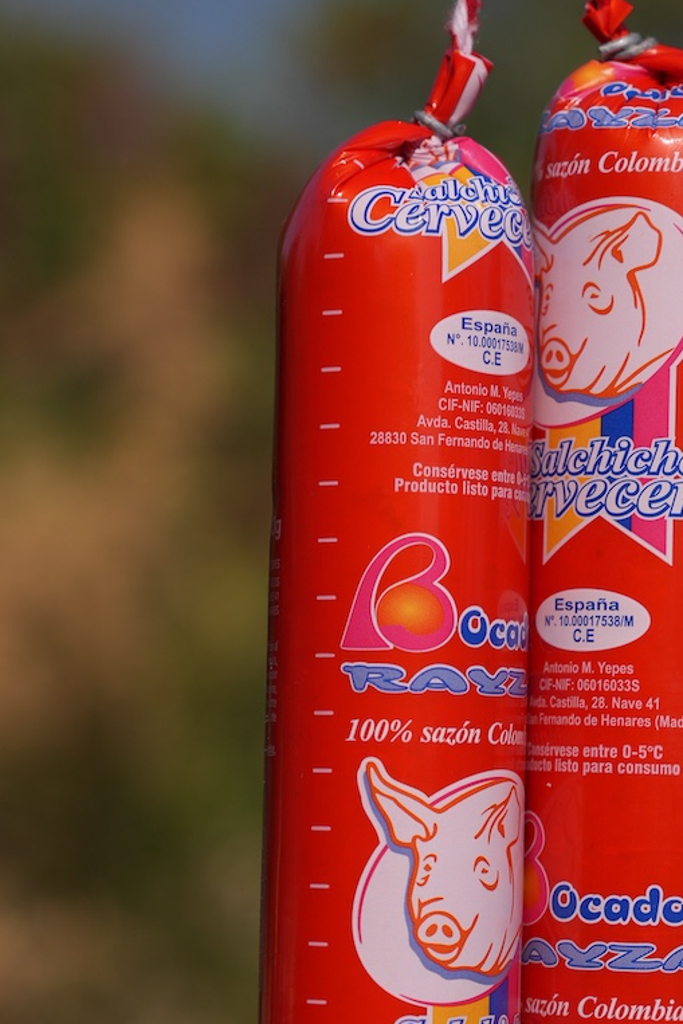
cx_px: 535
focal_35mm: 130
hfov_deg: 10.5
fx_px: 3692
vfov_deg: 15.8
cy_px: 596
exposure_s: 1/60
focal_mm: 55
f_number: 2.8
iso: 125
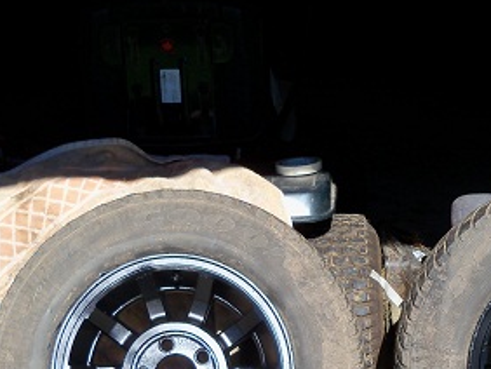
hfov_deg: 27.8
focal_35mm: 68
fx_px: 965
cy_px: 283
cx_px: 409
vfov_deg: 21.4
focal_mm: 6.2
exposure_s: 1/500
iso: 80
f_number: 3.5
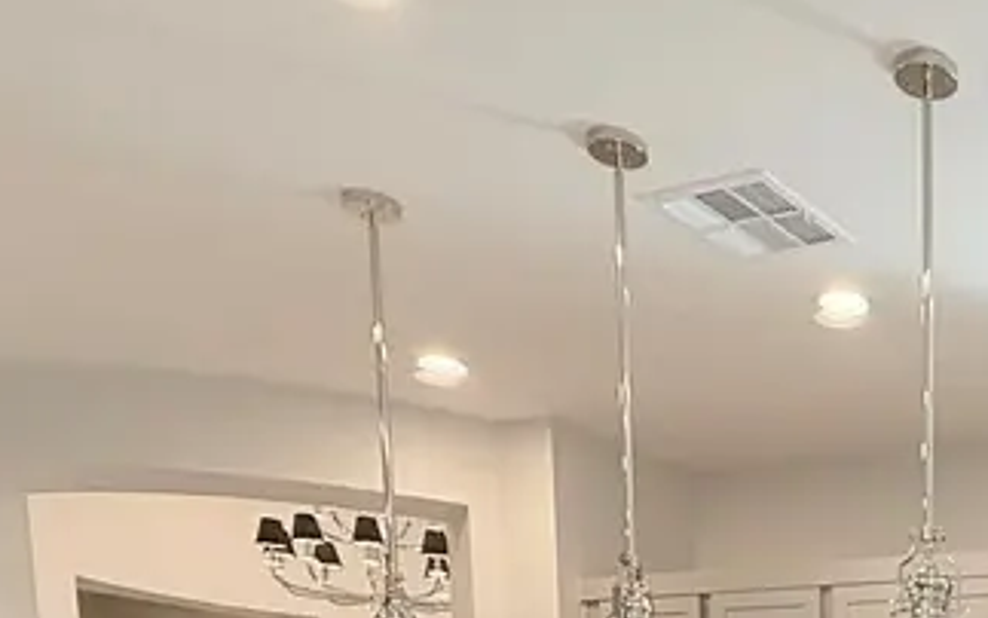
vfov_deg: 21.3
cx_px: 1153
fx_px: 1266
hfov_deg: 34.9
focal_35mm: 47
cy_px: 1016
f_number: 2.2
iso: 200
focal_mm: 2.22
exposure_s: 1/120
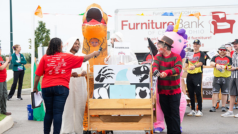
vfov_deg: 7.4
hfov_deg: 13.2
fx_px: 1029
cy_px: 72
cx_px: 119
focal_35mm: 163
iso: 640
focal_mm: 155
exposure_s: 1/160
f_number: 10
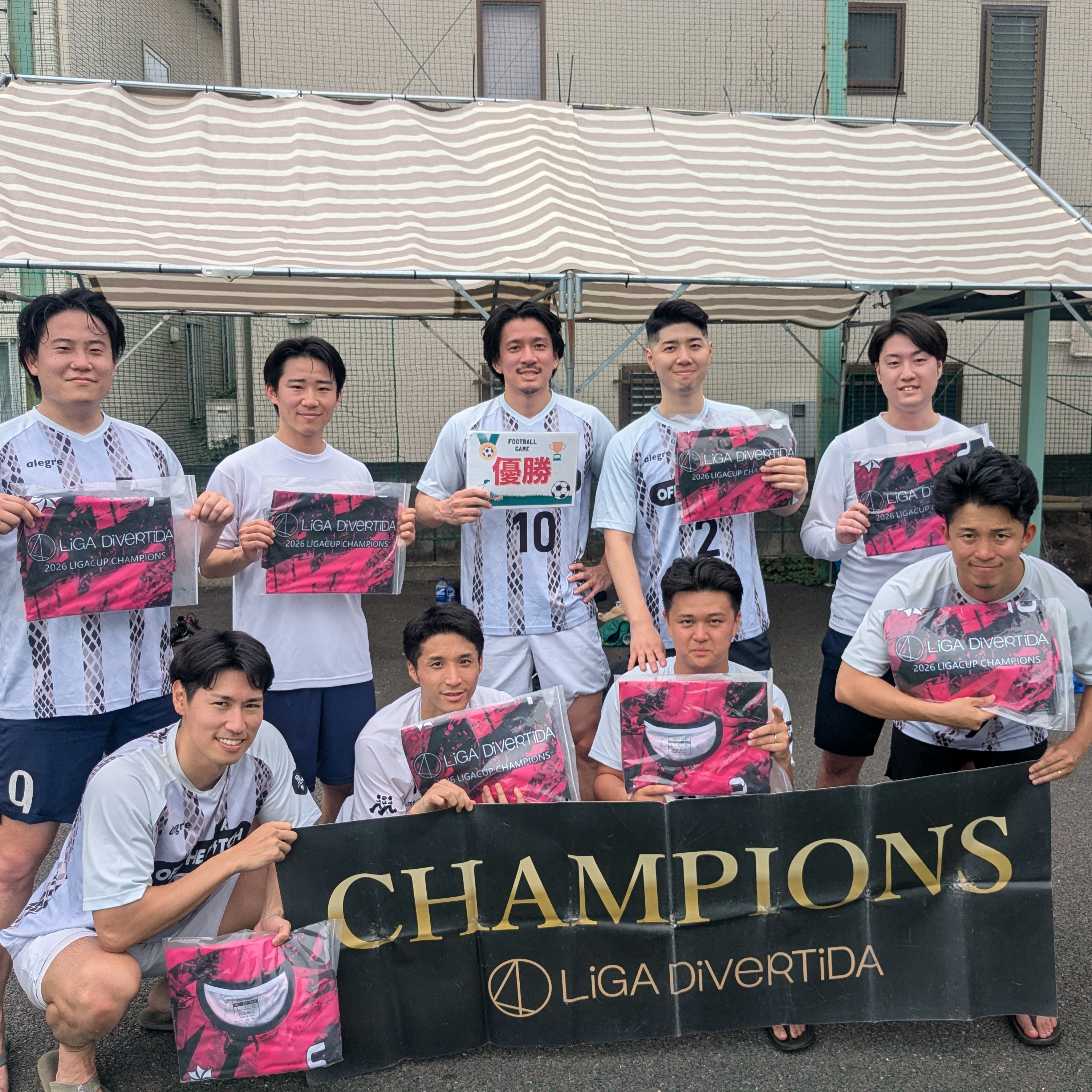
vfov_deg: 51.1
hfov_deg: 51.0
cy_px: 544
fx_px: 1142
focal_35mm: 32
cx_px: 620
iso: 61
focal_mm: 4.38
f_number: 1.73
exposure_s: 1/1299
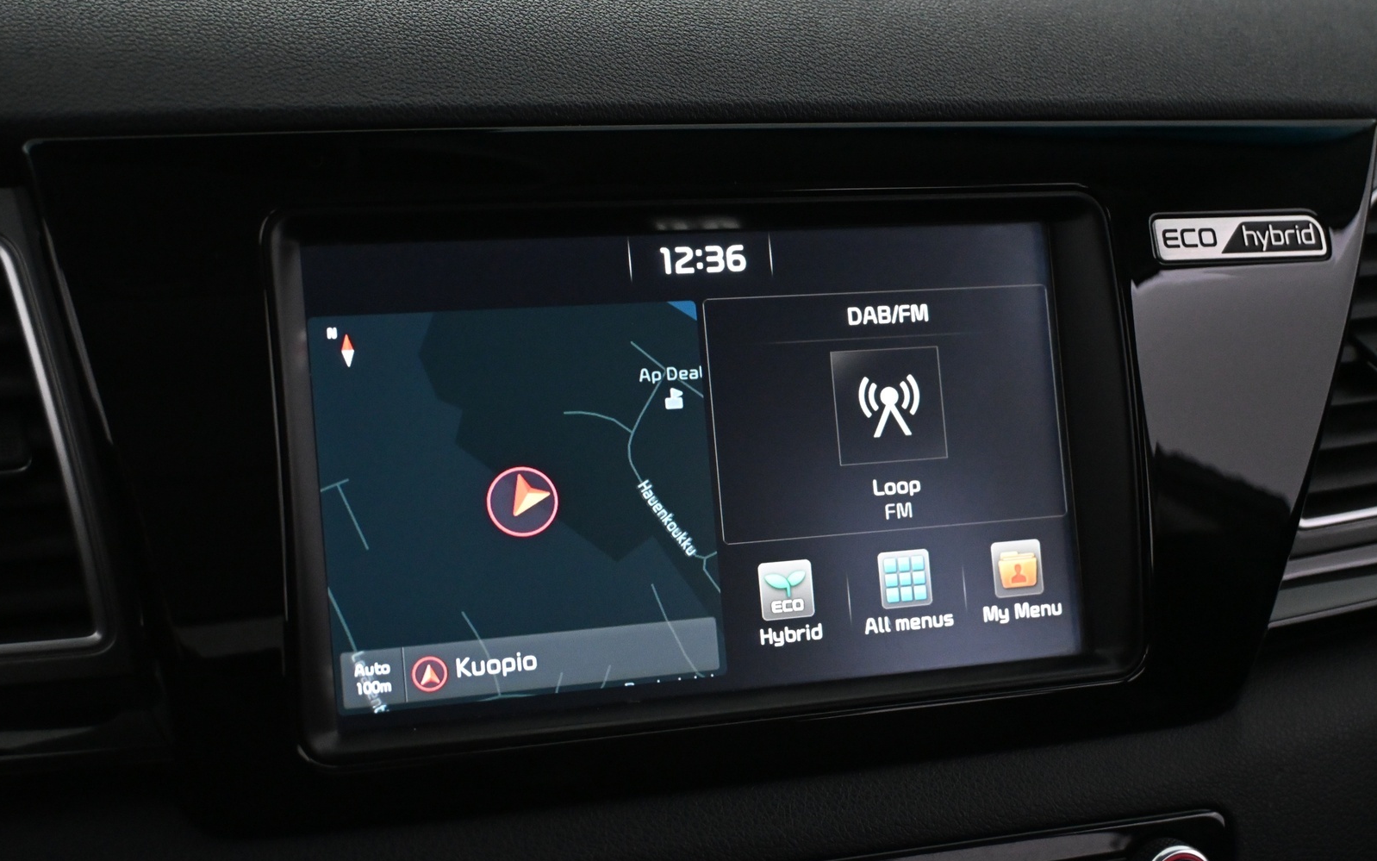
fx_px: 2327
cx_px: 680
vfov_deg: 21.0
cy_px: 421
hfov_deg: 33.0
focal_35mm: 62
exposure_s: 1/60
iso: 4500
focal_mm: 40
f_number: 5.6
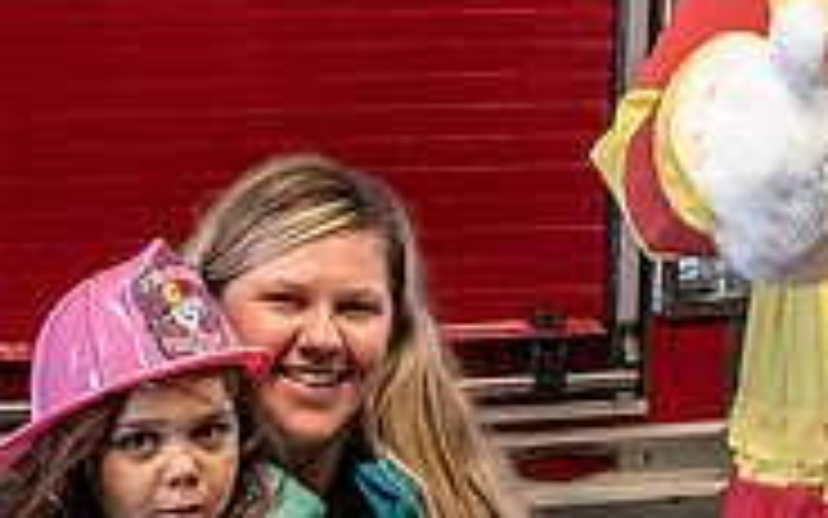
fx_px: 2956
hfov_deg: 15.9
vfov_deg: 10.0
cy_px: 158
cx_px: 461
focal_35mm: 131
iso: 2000
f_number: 4
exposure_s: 1/125
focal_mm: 22
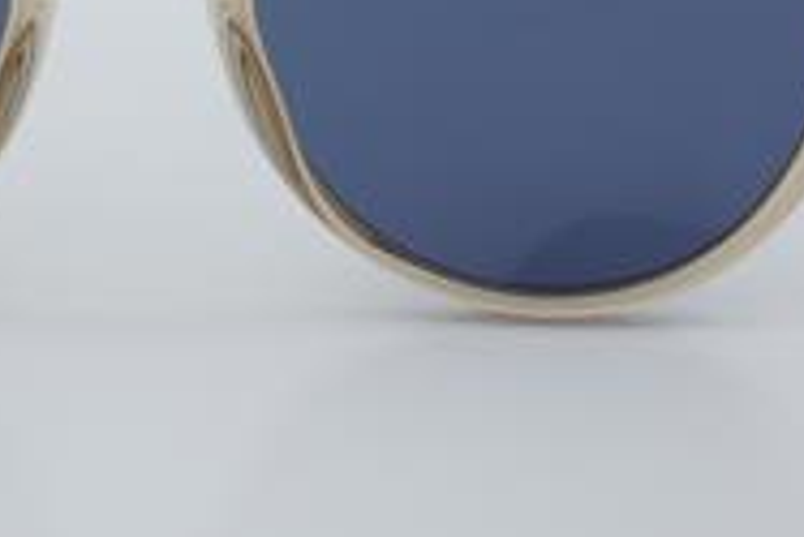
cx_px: 138
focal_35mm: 144
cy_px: 0
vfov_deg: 9.5
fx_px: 3220
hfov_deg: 14.1
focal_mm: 45
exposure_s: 1/4
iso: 100
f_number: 32
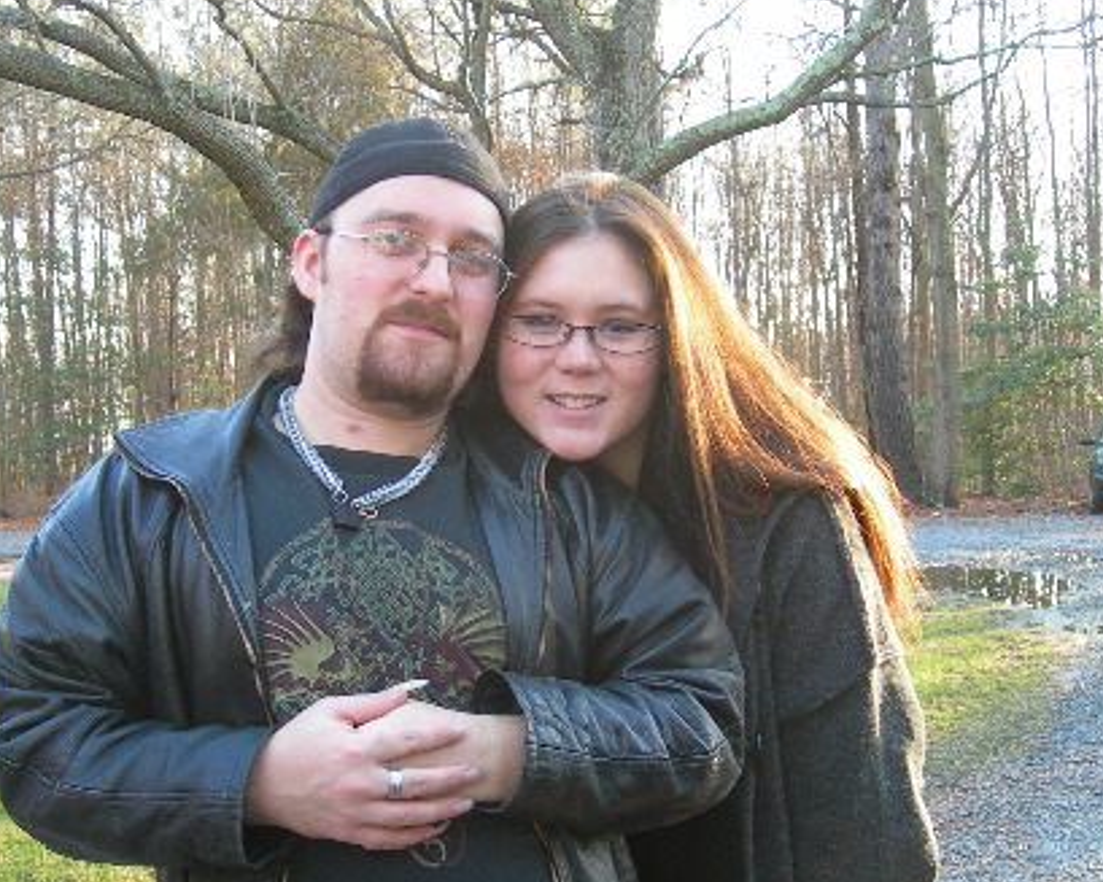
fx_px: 1893
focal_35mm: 58
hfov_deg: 32.5
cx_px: 534
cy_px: 604
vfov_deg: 26.0
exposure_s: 1/35
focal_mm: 7.8
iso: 50
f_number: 2.8
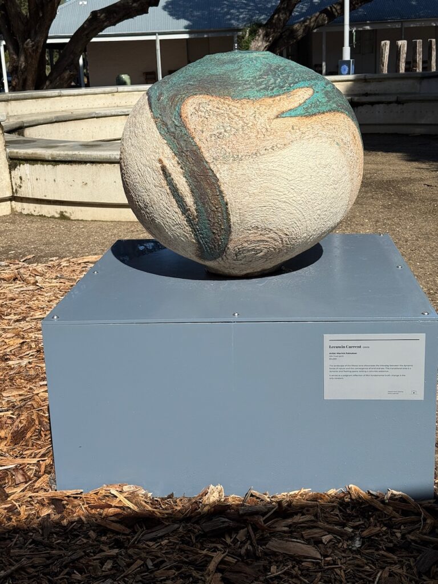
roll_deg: +2.1
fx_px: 810
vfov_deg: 39.7
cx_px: 219
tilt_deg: -15.8
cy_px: 292
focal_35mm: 48
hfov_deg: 30.3
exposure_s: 1/6024
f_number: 1.78
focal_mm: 6.76
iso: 64
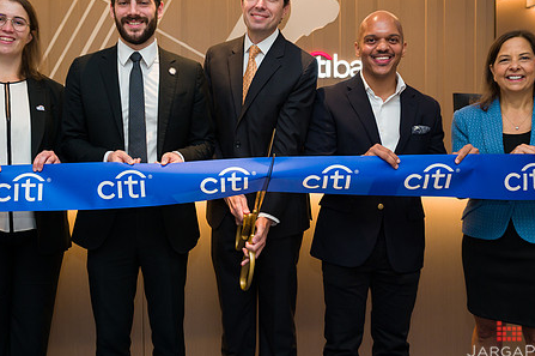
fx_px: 638
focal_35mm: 43
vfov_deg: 31.1
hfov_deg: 45.4
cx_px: 235
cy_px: 152
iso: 640
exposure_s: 1/200
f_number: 4.5
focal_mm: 32
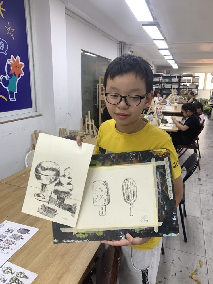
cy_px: 142
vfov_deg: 67.3
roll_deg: -2.1
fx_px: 213
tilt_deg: -14.4
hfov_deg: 53.1
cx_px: 106
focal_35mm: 26
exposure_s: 1/100
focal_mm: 4.25
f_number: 1.8
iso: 32
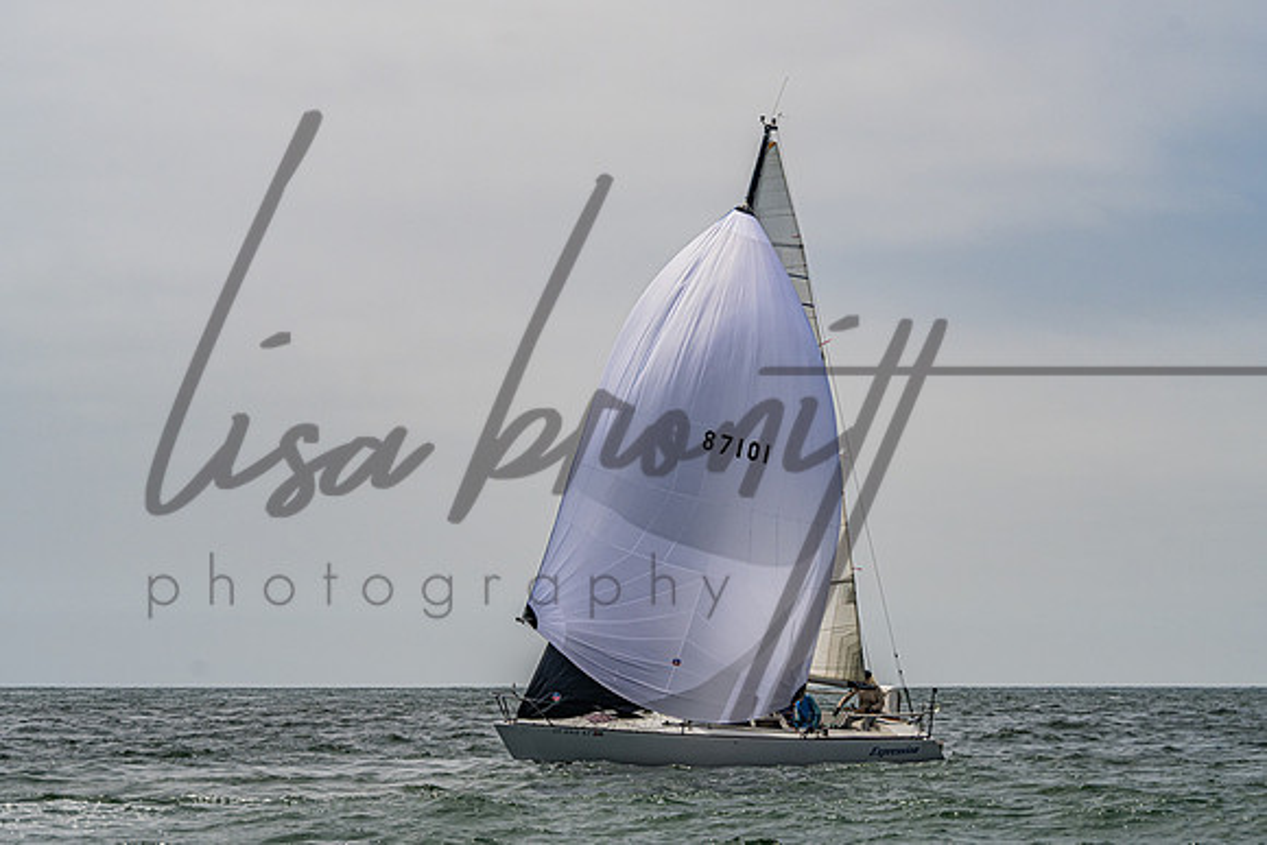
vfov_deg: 11.4
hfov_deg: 17.1
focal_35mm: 120
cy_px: 358
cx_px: 767
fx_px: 4221
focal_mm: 89
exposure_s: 1/3200
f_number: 8
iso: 400
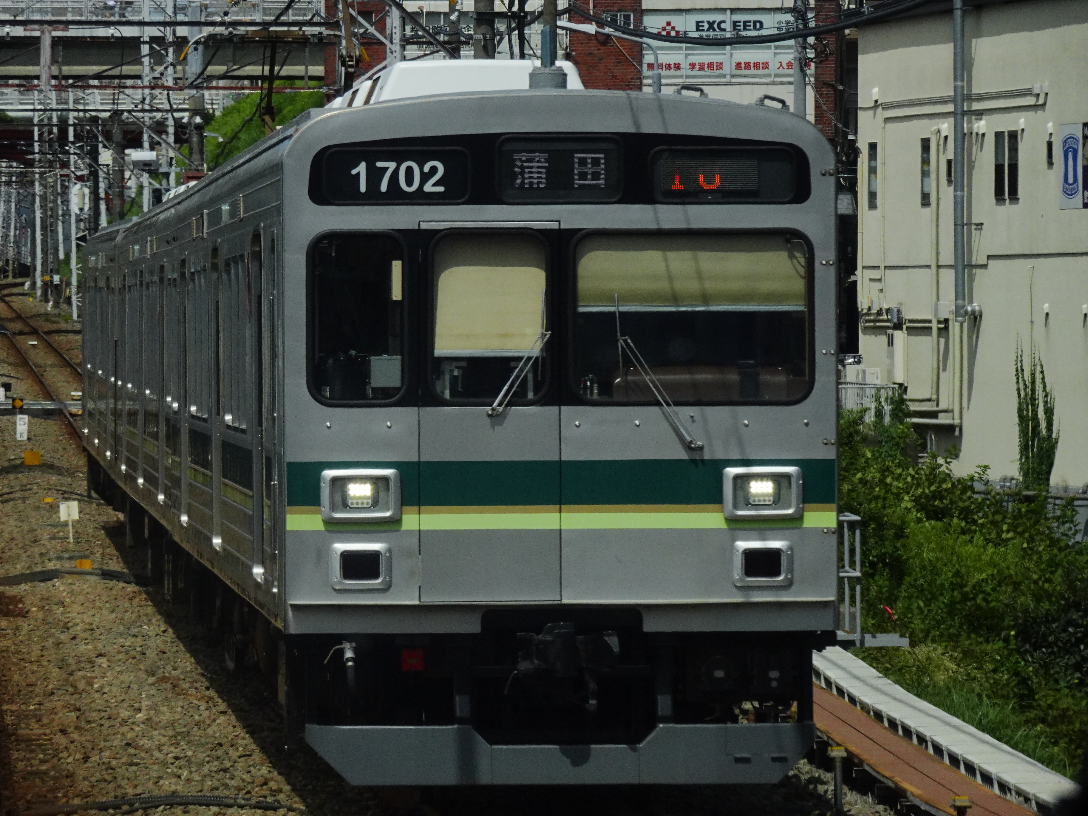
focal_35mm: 232
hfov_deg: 8.5
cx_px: 544
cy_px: 408
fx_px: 7292
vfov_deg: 6.4
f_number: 6.3
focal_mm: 37.51
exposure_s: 1/250
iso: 200
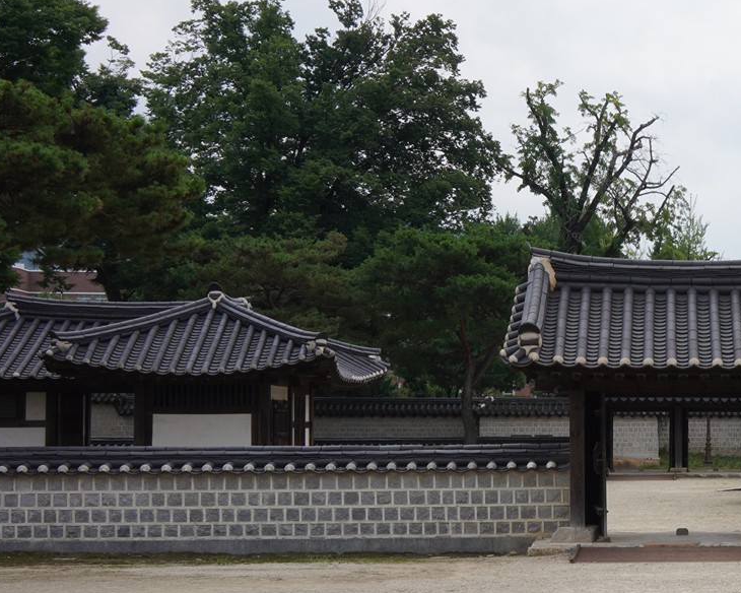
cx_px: 924
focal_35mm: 90
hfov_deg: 19.8
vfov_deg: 17.1
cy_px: 331
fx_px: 1974
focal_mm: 35
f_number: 18
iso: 200
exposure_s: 1/100
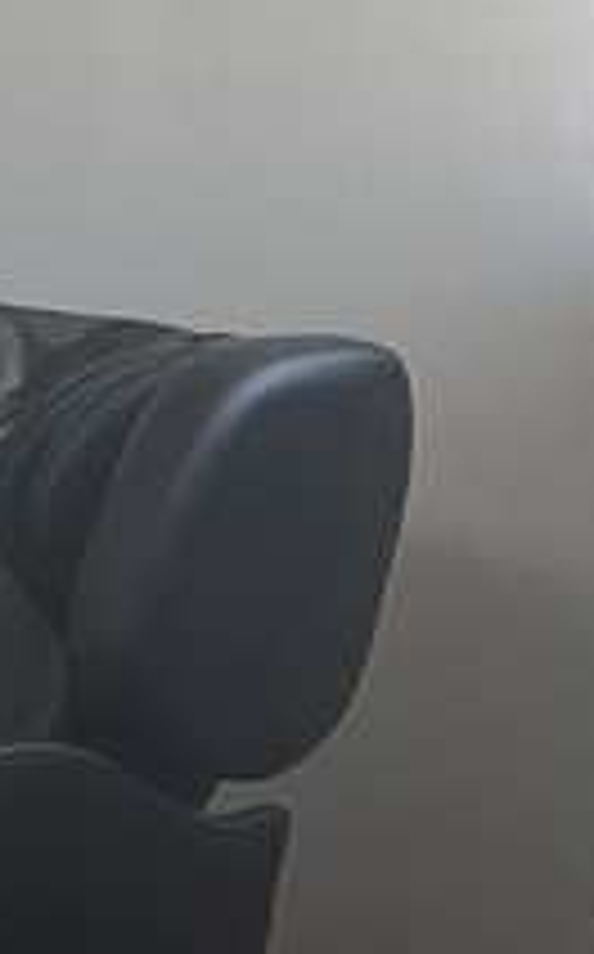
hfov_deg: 5.6
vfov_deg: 11.8
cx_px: -2326
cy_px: -216
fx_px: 4493
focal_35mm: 173
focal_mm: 6.86
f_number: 1.78
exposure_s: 1/121
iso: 64
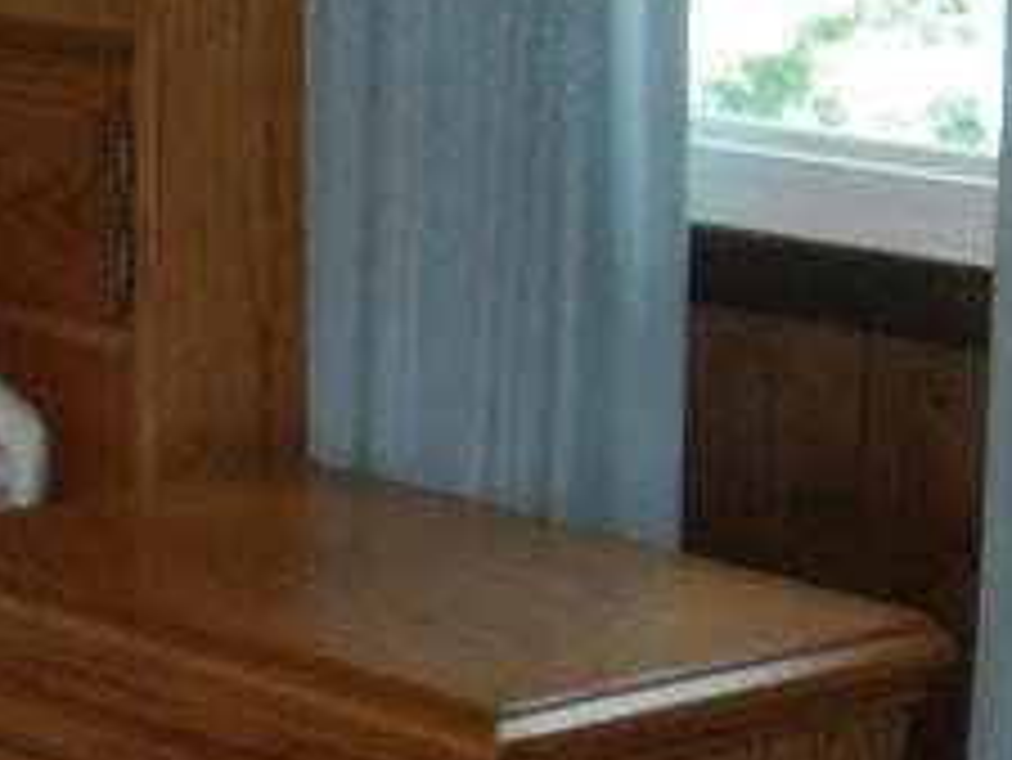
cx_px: -657
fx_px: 4651
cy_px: 661
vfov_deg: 9.3
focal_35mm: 159
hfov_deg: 11.7
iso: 200
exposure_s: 1/60
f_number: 2.8
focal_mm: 5.7
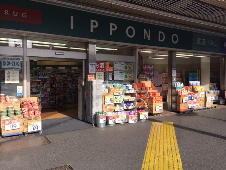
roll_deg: -1.4
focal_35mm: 29
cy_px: 85
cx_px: 113
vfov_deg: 48.2
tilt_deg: -1.3
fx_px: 189
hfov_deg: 61.7
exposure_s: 1/842
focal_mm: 4.15
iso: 32
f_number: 2.2
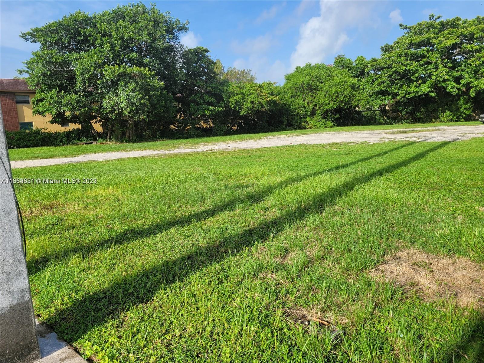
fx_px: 364
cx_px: 242
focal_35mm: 26
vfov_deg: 53.1
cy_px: 182
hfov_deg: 67.3
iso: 40
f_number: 1.8
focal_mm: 5.4
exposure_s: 1/1935
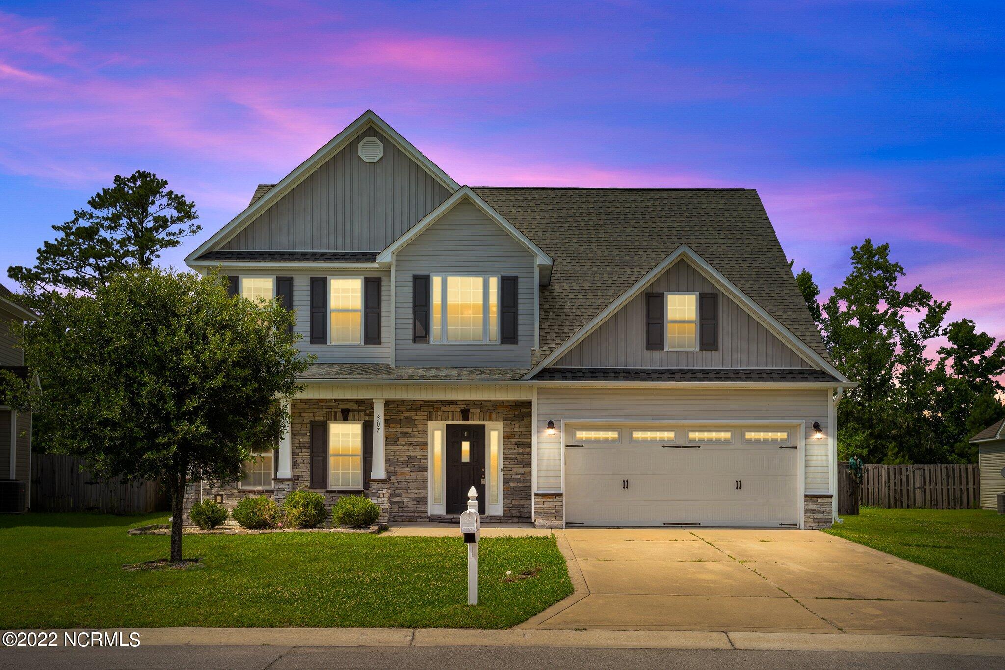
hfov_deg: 53.1
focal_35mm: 36
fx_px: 1005
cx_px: 502
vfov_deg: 36.9
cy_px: 335
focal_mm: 36
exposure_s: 1/400
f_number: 8
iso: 100
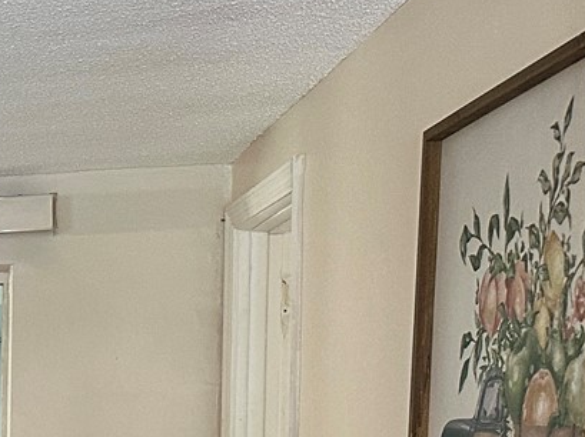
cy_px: 564
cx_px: -388
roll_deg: +1.0
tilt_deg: -4.9
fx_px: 1587
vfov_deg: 15.0
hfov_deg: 17.8
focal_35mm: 94
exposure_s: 1/60
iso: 250
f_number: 1.78
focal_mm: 6.86
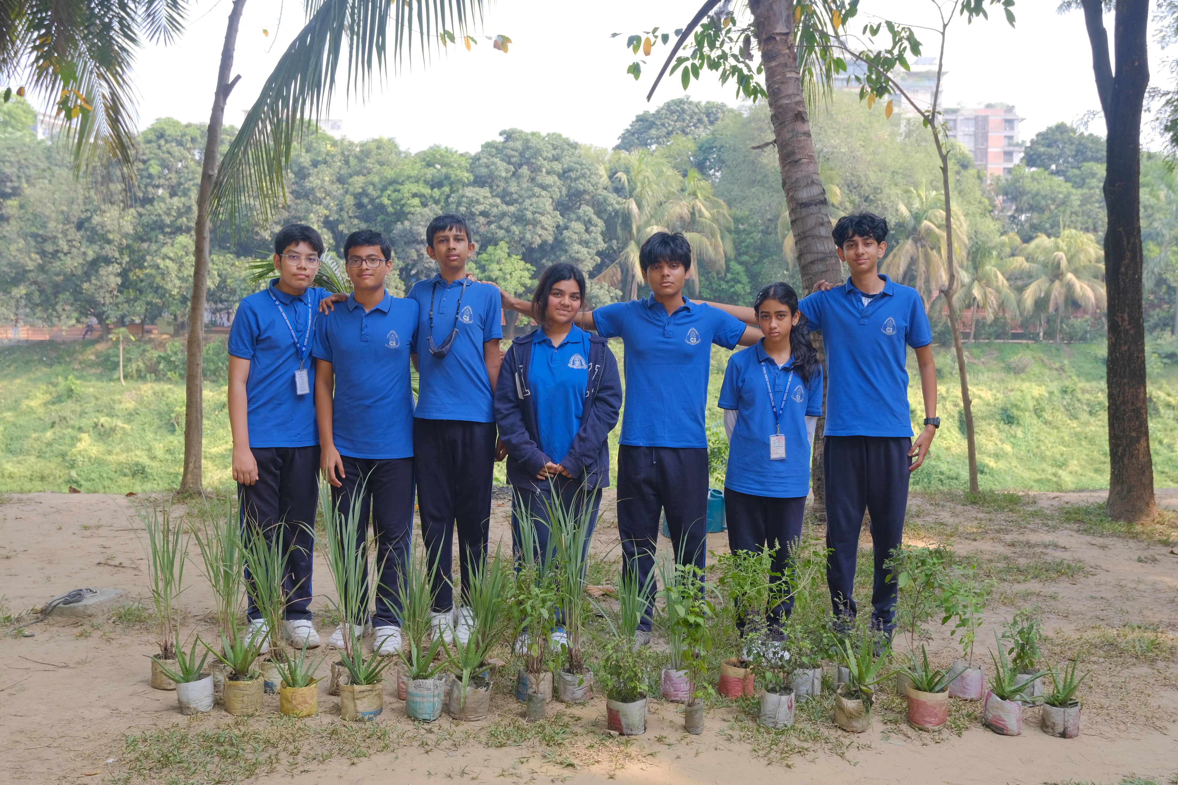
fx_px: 1178
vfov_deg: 36.9
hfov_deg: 53.1
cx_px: 589
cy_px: 392
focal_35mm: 36
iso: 320
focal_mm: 24.2
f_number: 4.4
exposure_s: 1/170
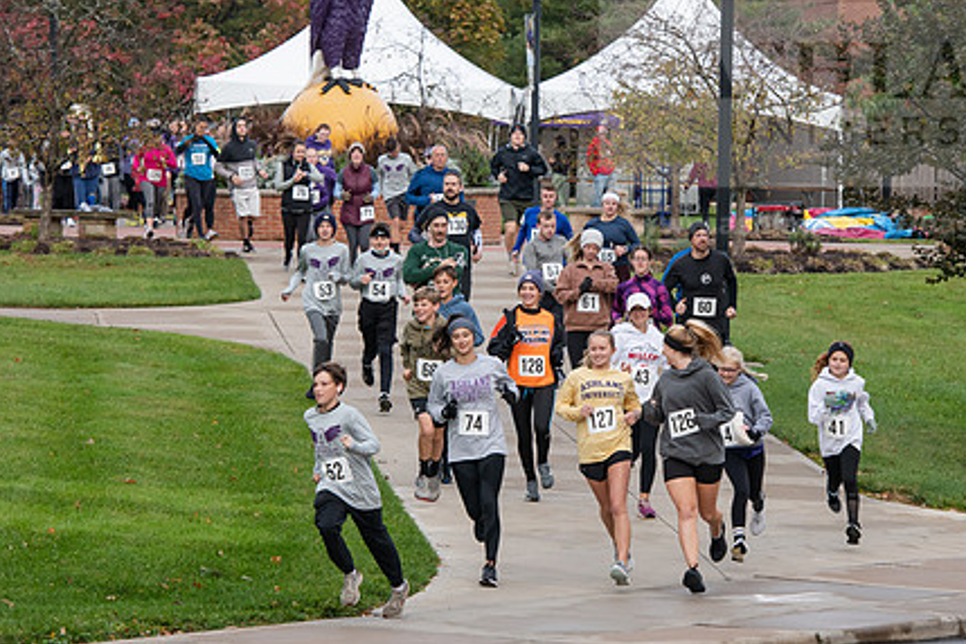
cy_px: 271
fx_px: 5259
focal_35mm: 196
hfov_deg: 10.5
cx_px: 531
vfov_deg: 7.0
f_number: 6.3
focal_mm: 145
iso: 500
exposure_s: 1/400
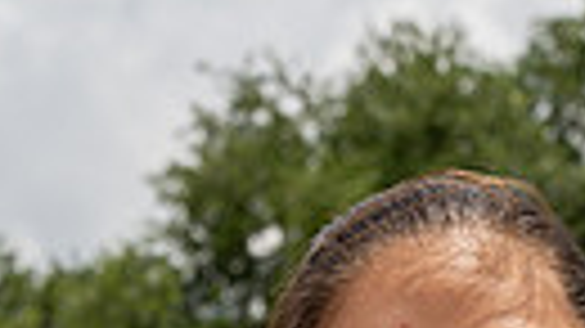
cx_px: 518
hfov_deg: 9.7
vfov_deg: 5.2
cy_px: 926
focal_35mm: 221
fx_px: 3427
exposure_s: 1/250
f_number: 8
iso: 100
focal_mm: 61
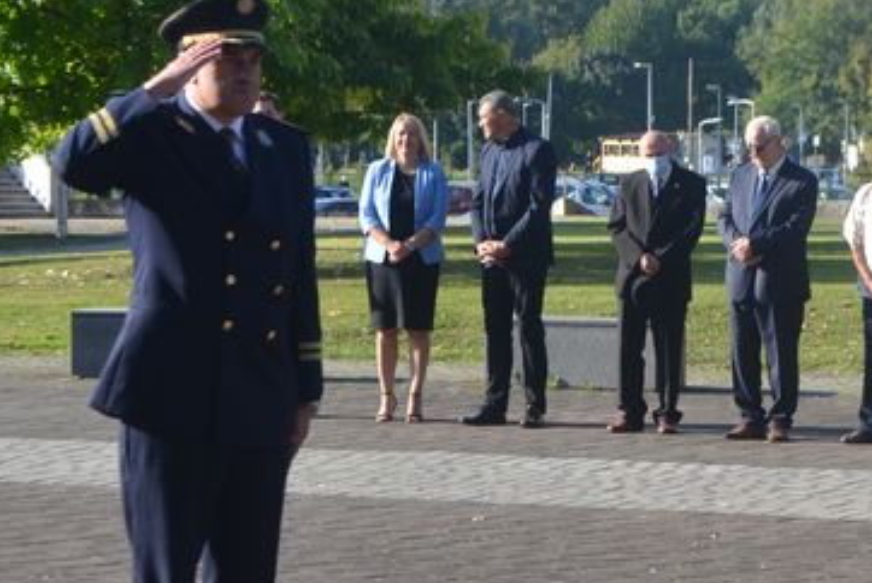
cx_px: 723
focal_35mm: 148
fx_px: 3598
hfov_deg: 13.7
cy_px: 341
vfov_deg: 9.3
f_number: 5.6
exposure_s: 1/125
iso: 100
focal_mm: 35
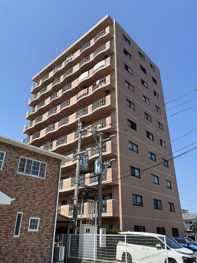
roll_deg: -1.3
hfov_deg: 51.3
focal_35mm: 27
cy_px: 131
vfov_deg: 65.3
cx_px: 101
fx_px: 205
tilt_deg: +25.4
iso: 50
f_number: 1.6
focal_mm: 5.96
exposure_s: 1/2451
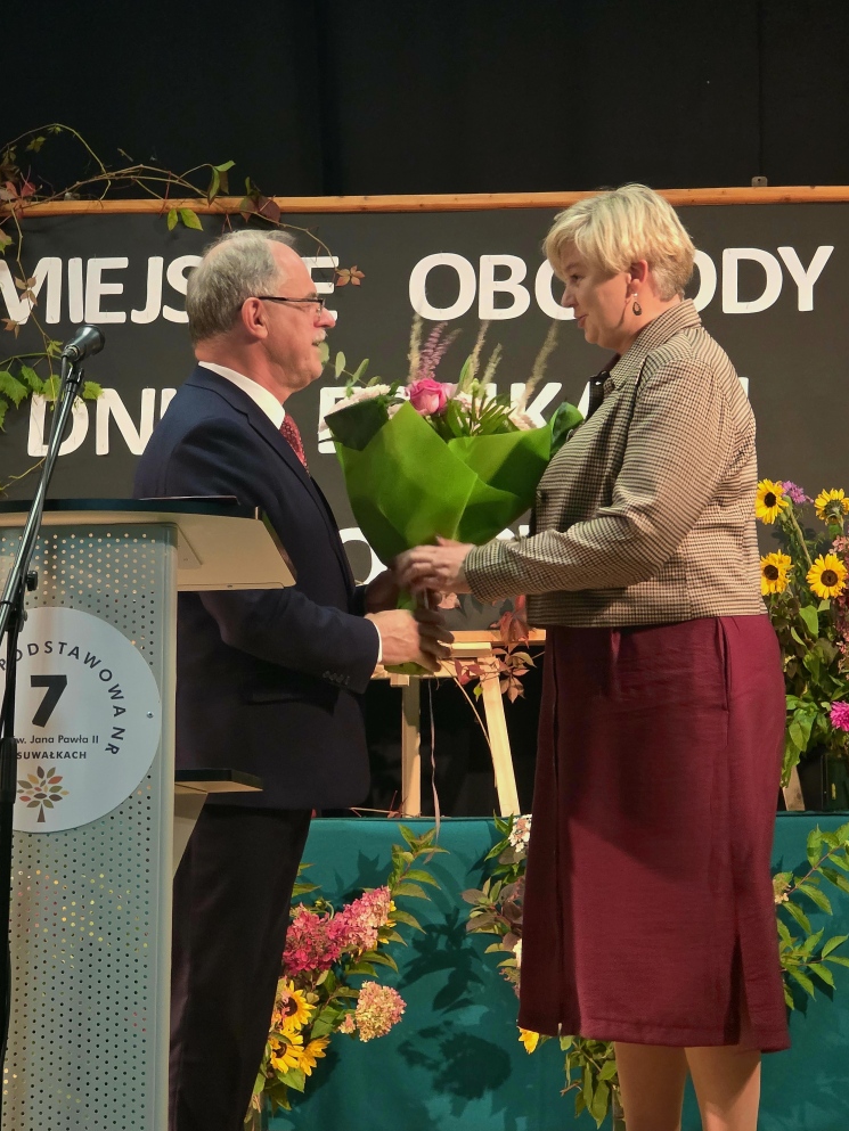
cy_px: 592
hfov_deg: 10.7
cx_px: 422
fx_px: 4545
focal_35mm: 139
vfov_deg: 14.2
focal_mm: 18.6
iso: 1000
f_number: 3.4
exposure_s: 1/33.4
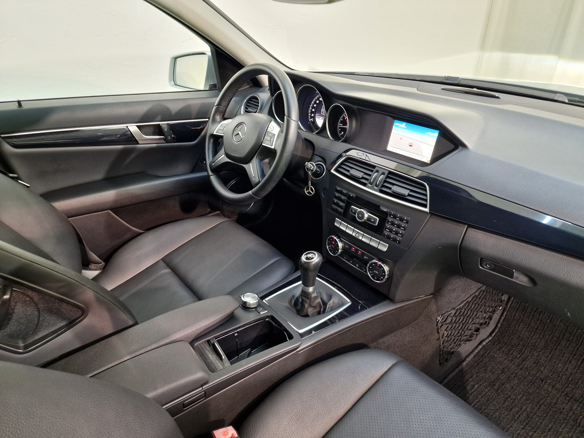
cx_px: 292
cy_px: 219
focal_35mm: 23
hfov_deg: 73.9
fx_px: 388
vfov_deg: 58.9
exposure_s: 1/25
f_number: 1.8
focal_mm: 6.4
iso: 400
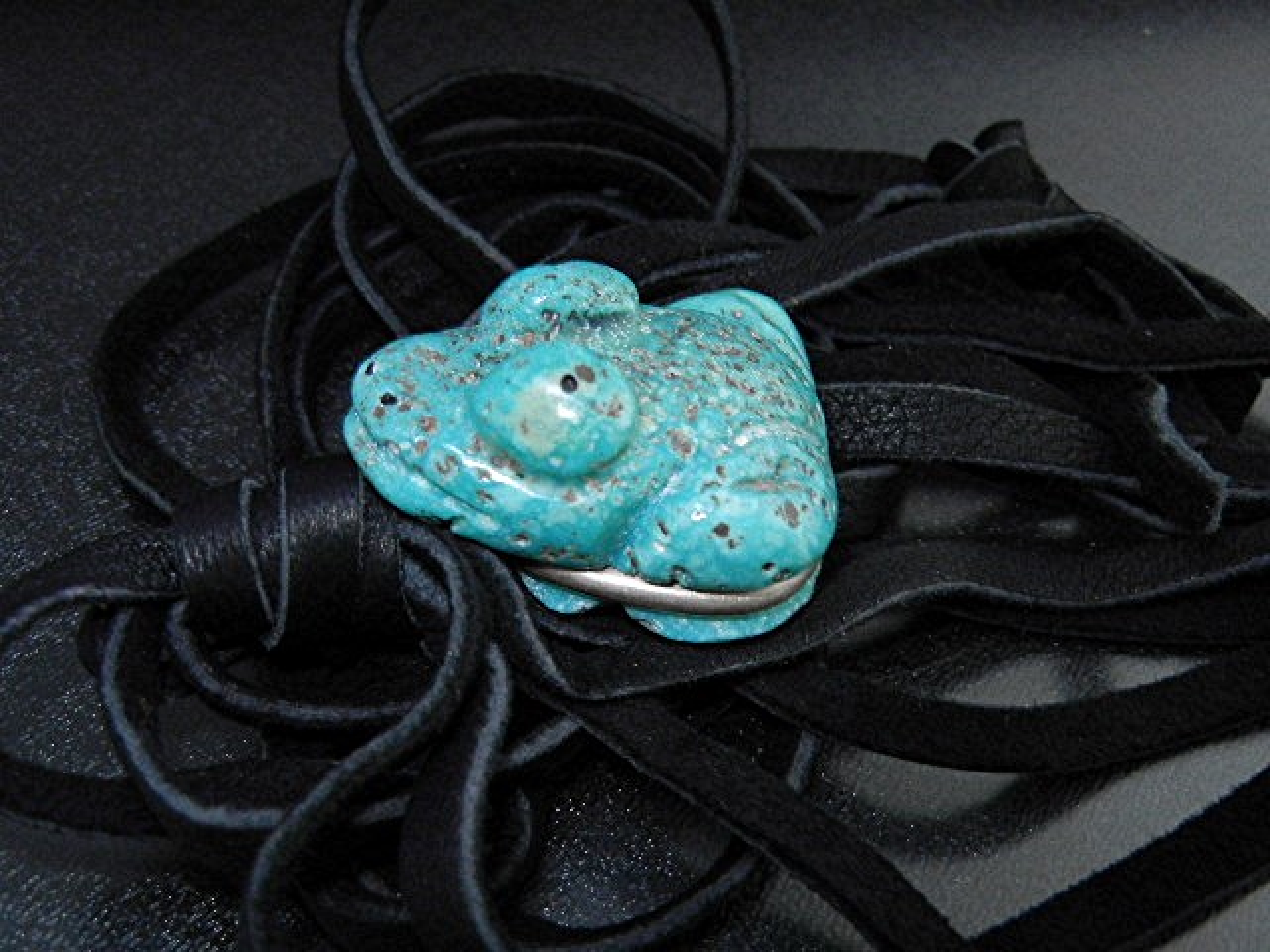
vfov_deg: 36.8
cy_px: 476
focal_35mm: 39
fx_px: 1431
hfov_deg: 47.9
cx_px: 635
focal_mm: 7.1
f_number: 7.4
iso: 678
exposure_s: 1/30
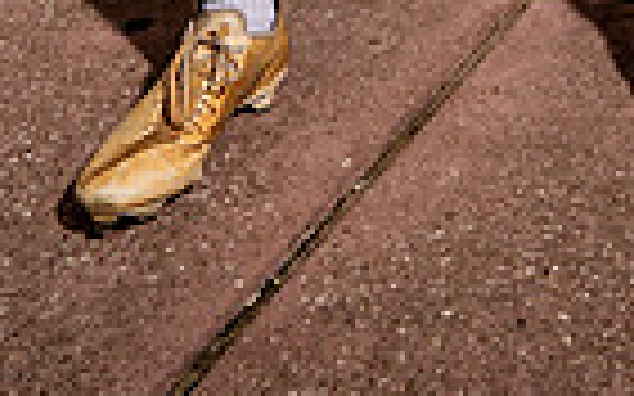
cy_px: -558
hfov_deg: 25.5
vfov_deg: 12.8
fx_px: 1347
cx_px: 589
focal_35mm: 78
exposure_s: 1/250
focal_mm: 24
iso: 200
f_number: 6.3
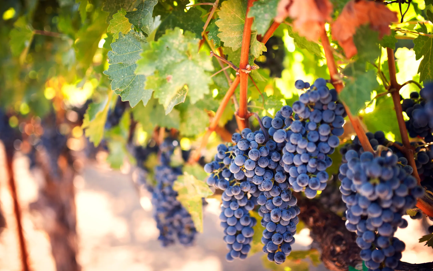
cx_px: 216
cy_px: 142
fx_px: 425
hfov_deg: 54.0
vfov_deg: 35.3
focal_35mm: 36
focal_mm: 35
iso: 500
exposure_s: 1/640
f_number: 1.4
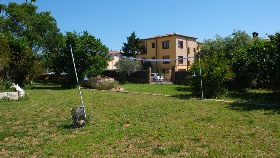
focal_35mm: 29
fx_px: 215
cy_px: 66
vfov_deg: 40.1
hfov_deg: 66.1
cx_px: 142
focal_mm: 18
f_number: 7.1
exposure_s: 1/250
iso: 125
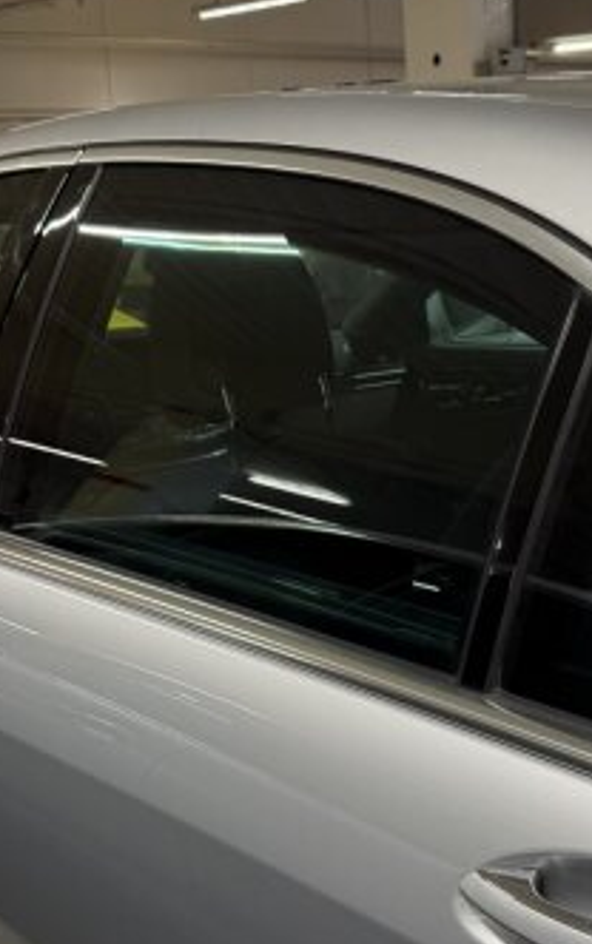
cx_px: 435
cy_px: 549
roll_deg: +1.0
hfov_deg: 26.1
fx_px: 1263
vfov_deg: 40.9
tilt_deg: -17.7
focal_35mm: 49
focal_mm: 6.76
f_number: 1.78
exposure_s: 1/100
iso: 80
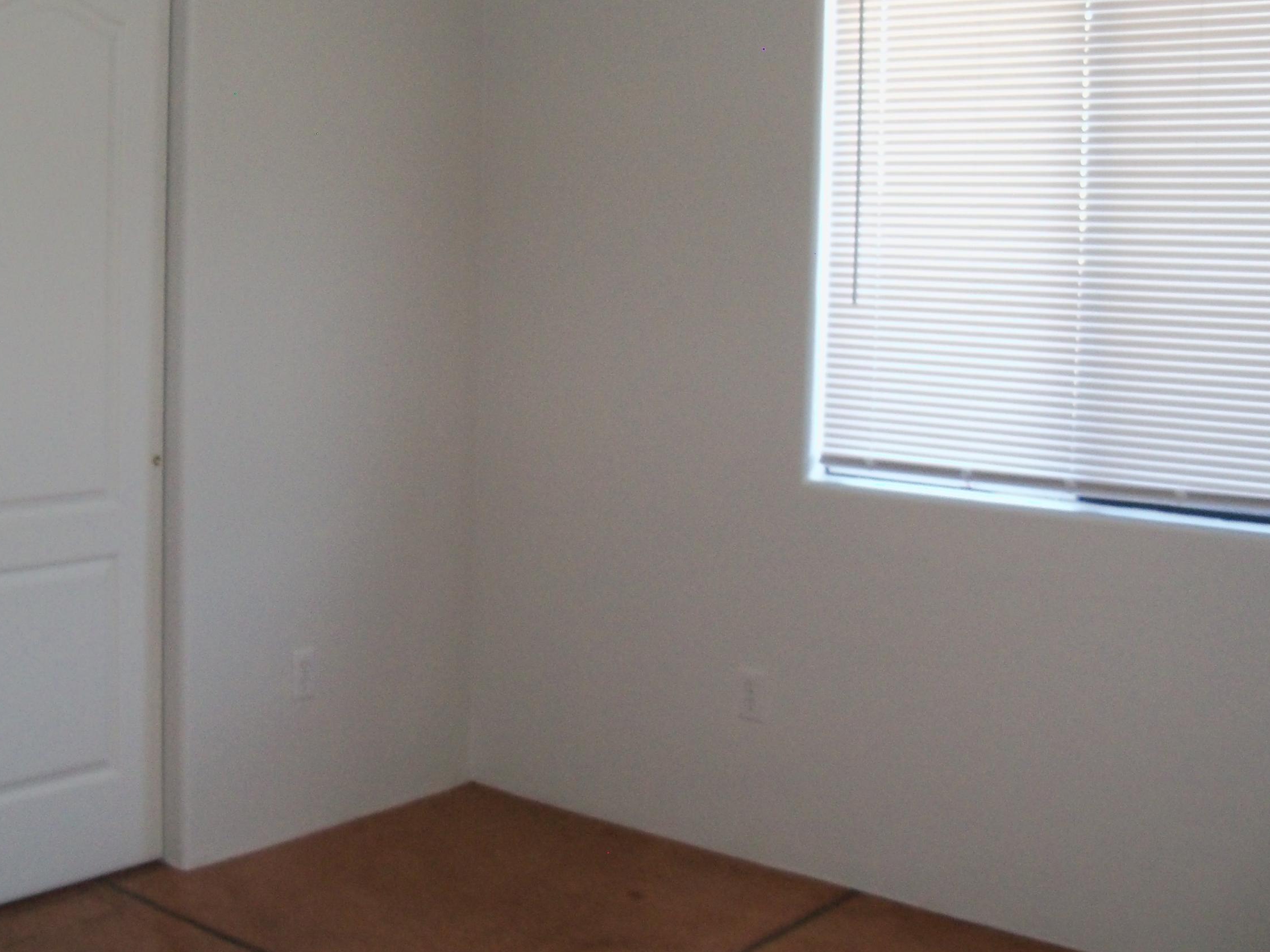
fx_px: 1725
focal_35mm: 47
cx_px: 501
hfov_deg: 40.2
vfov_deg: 30.8
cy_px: 366
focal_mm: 6.2
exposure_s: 1/30
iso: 200
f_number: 3.5
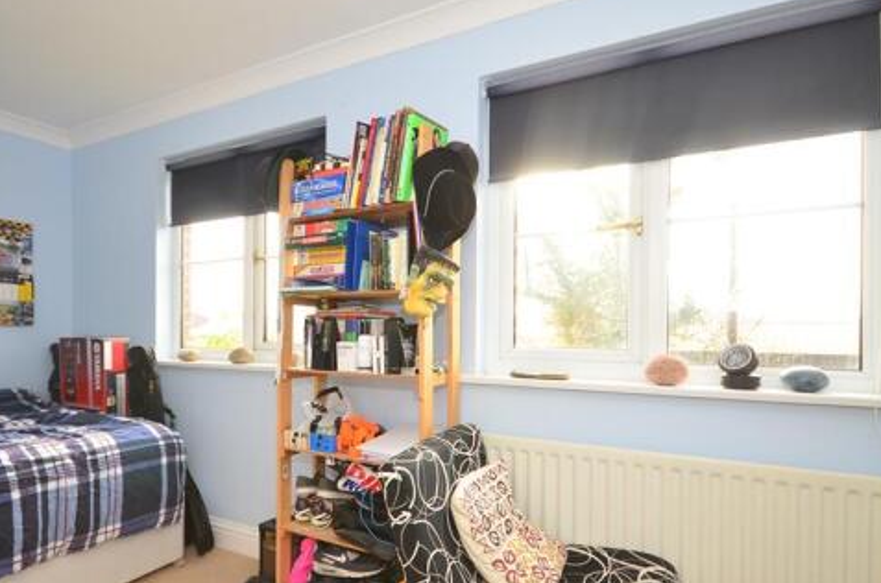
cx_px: 351
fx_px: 554
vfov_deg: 55.4
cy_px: 321
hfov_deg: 76.1
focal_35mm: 23
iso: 200
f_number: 5
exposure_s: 1/40
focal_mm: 11
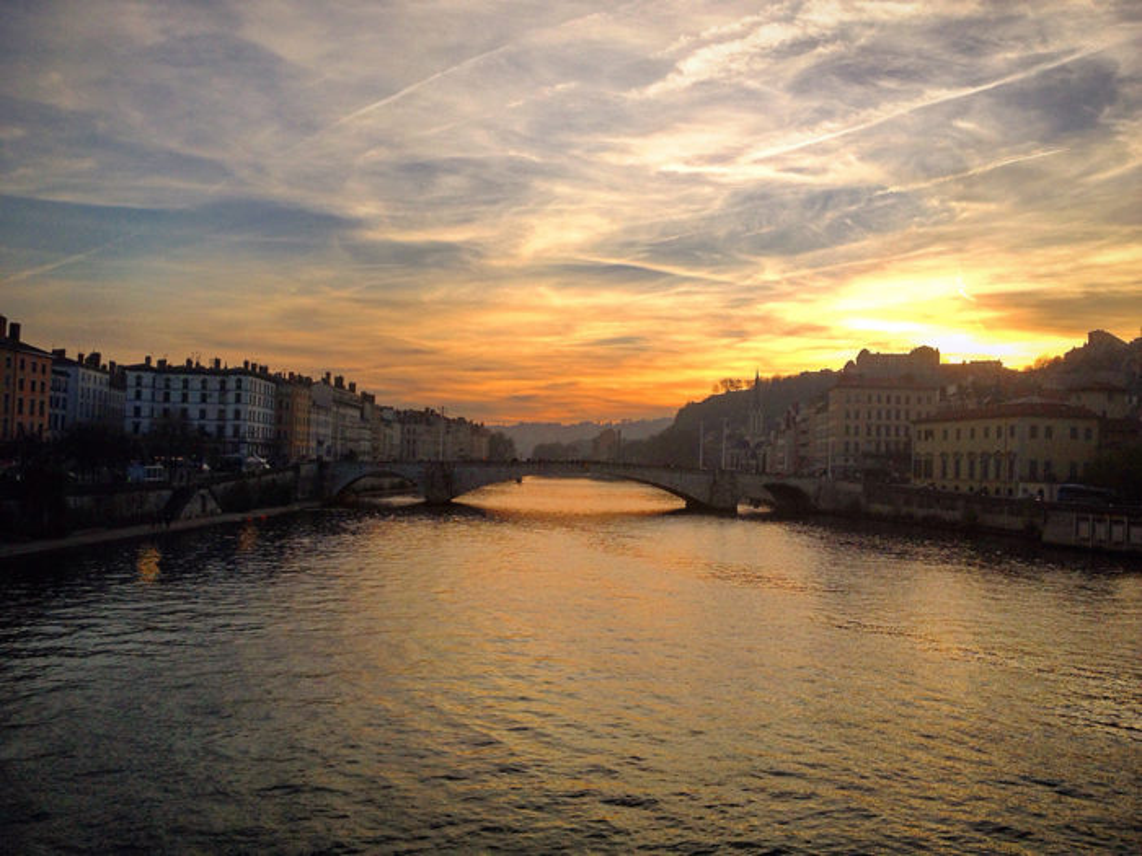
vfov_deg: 40.7
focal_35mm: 35
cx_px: 571
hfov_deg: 52.6
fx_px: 1155
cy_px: 428
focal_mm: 4.28
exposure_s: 1/690
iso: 50
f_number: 2.4
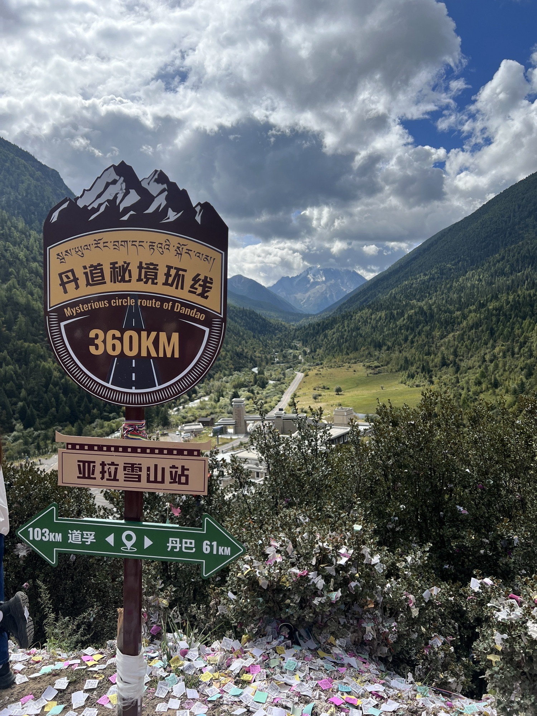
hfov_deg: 53.1
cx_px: 268
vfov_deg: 67.3
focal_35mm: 26
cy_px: 358
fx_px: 538
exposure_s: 1/5076
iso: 50
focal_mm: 5.7
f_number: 1.5
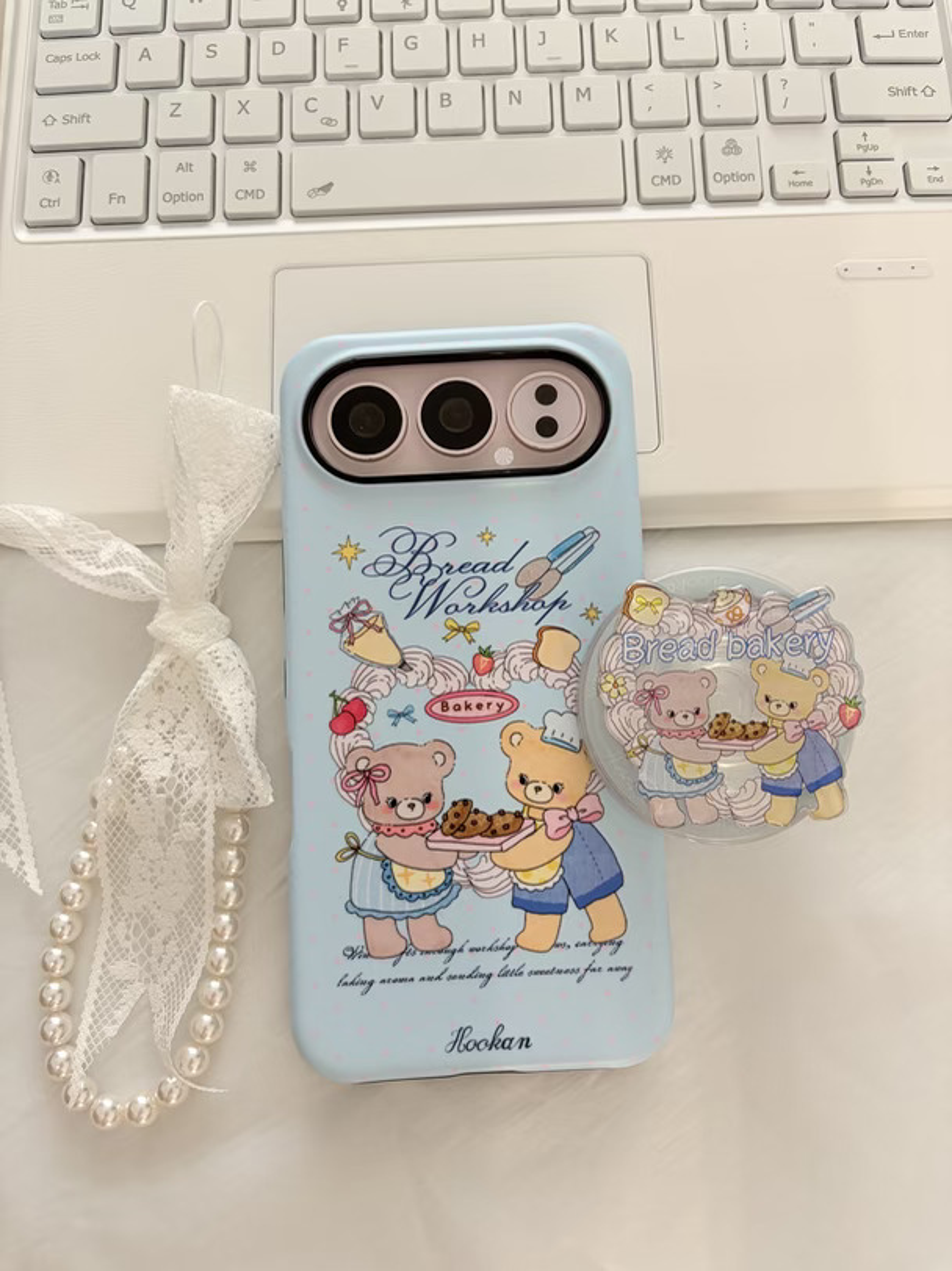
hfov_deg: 53.0
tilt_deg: -78.7
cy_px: 636
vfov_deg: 67.3
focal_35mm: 26
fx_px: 954
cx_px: 476
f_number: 1.6
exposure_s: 1/114
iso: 125
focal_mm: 5.96
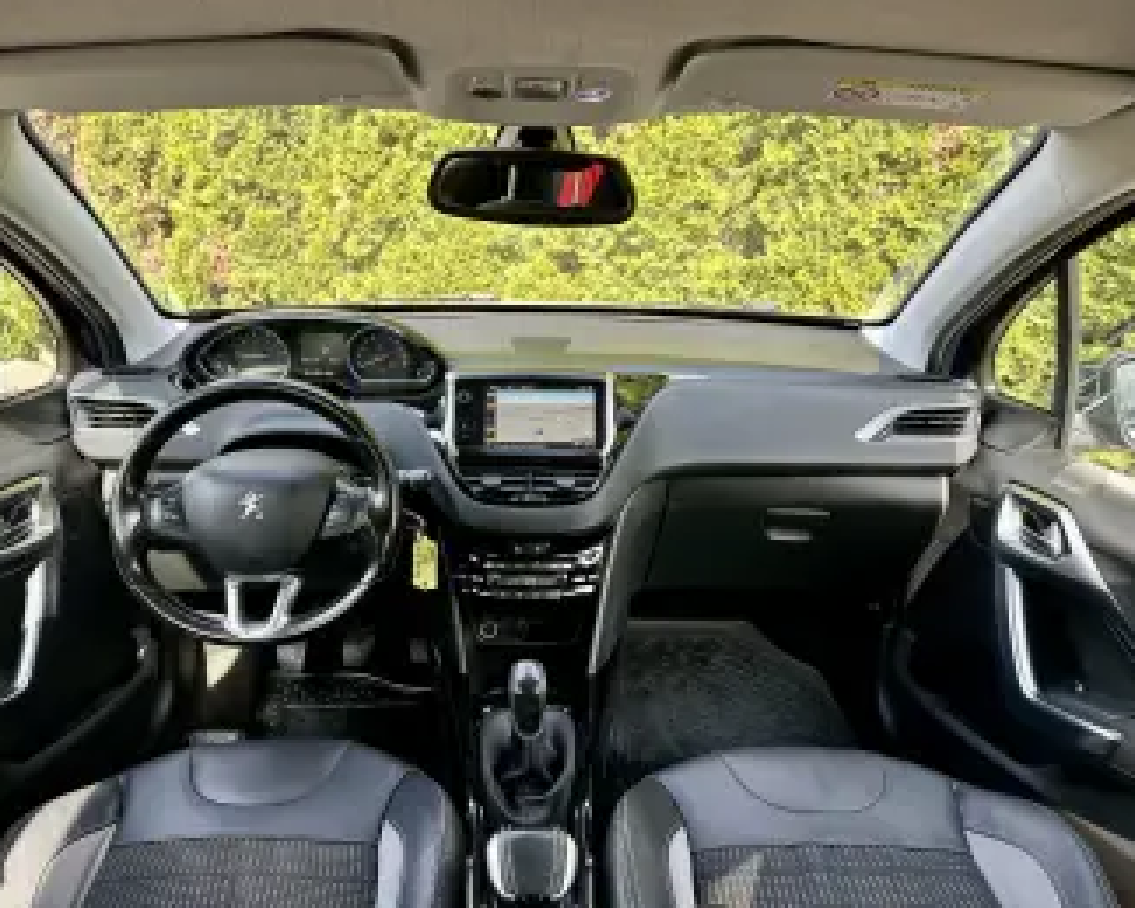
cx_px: 529
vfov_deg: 54.9
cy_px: 438
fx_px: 873
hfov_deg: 66.0
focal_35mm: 26
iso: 80
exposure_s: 1/271
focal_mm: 6.86
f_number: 1.78
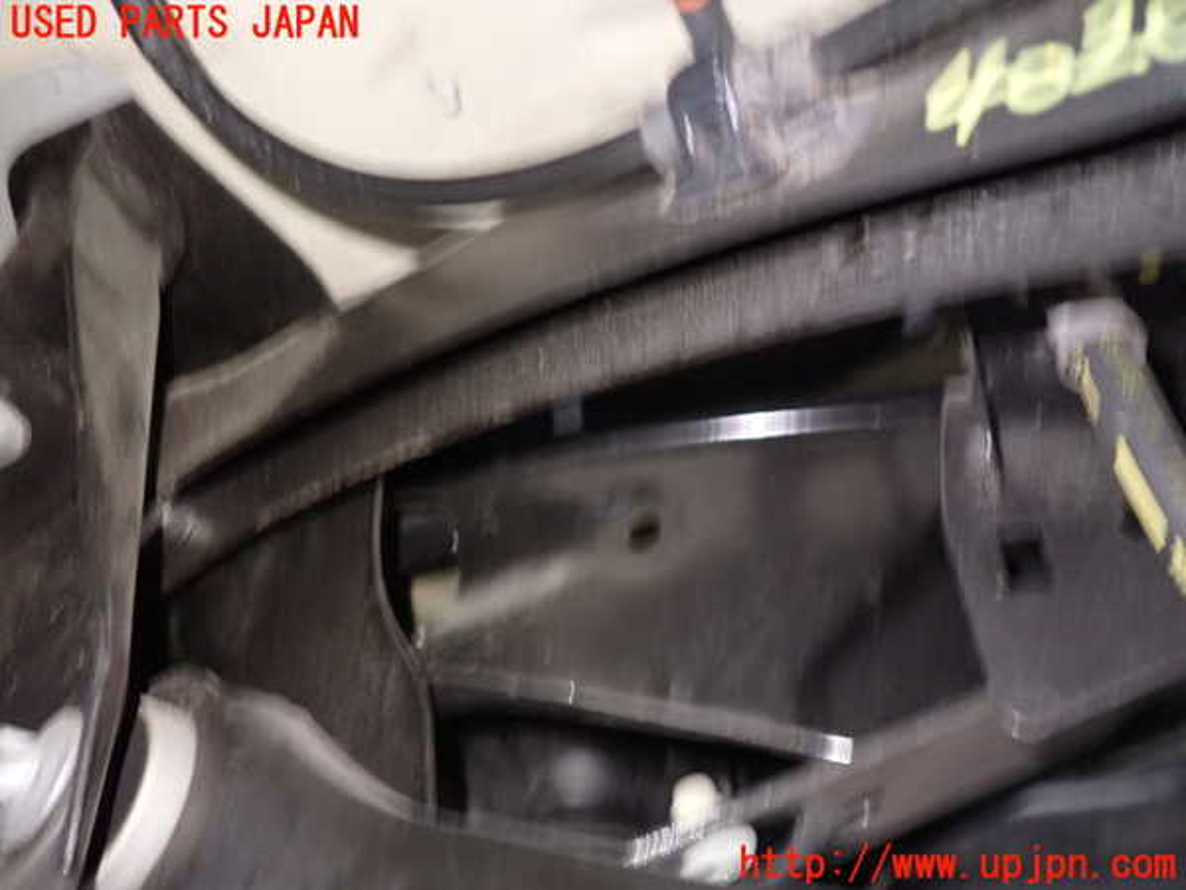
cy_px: 445
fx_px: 1028
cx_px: 593
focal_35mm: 30
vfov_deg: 46.8
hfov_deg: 60.0
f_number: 2.3
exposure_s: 1/10
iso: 800
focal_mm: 5.4
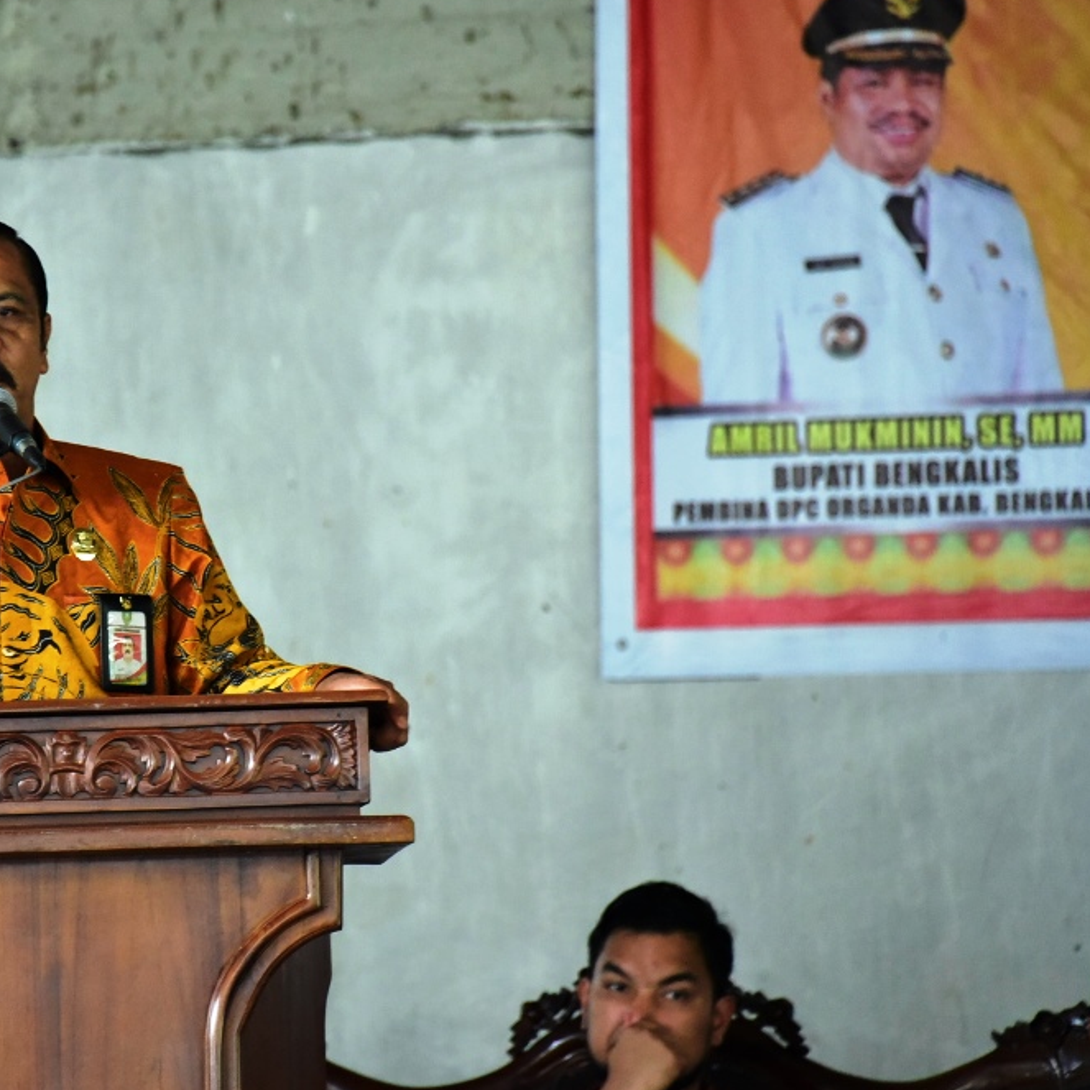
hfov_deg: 4.4
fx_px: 14036
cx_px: 256
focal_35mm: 394
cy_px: 537
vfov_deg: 4.4
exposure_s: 1/160
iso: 8000
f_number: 5.6
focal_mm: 300
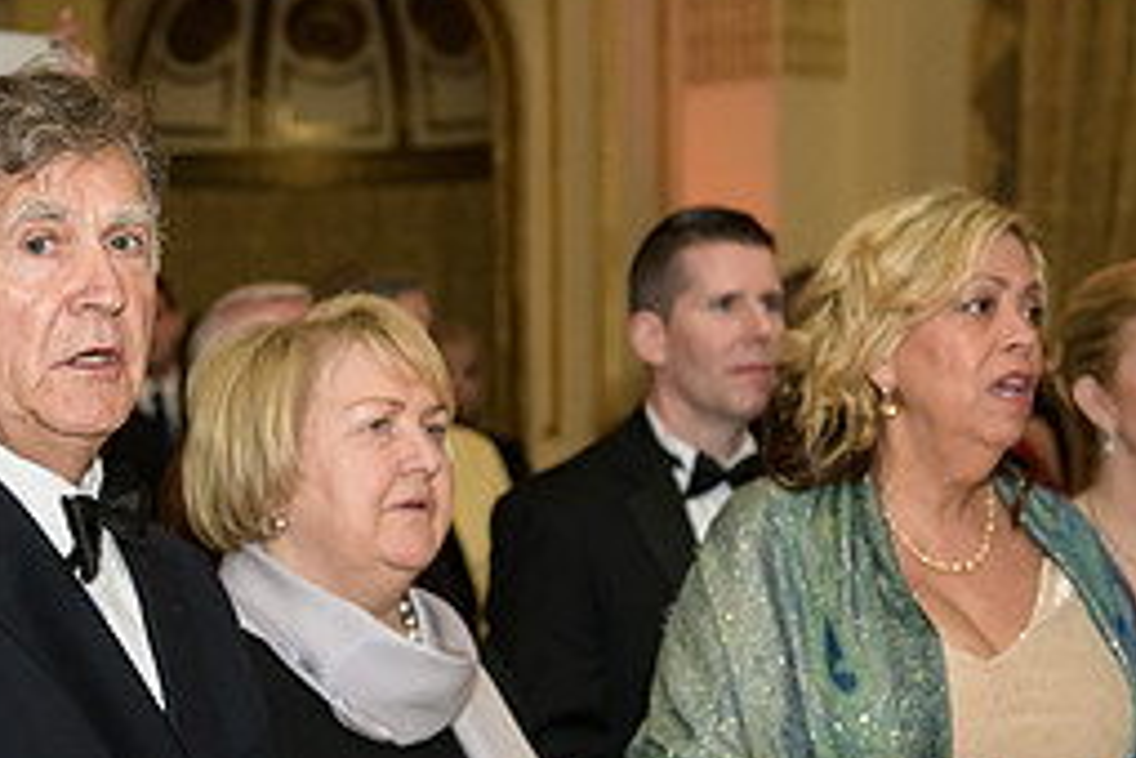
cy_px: 439
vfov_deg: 12.6
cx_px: 98
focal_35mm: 109
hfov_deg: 18.4
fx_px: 3439
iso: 1600
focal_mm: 48
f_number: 3.2
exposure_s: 1/125
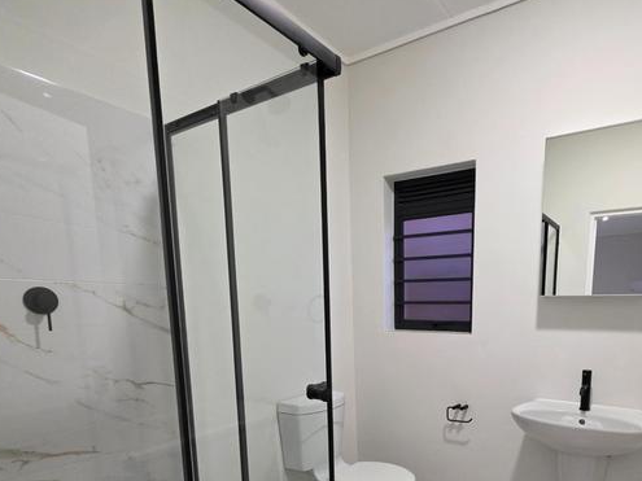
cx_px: 416
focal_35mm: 21
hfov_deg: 77.0
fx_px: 389
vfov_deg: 59.3
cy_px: 373
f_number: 1.9
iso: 500
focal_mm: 2.2
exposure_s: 1/200
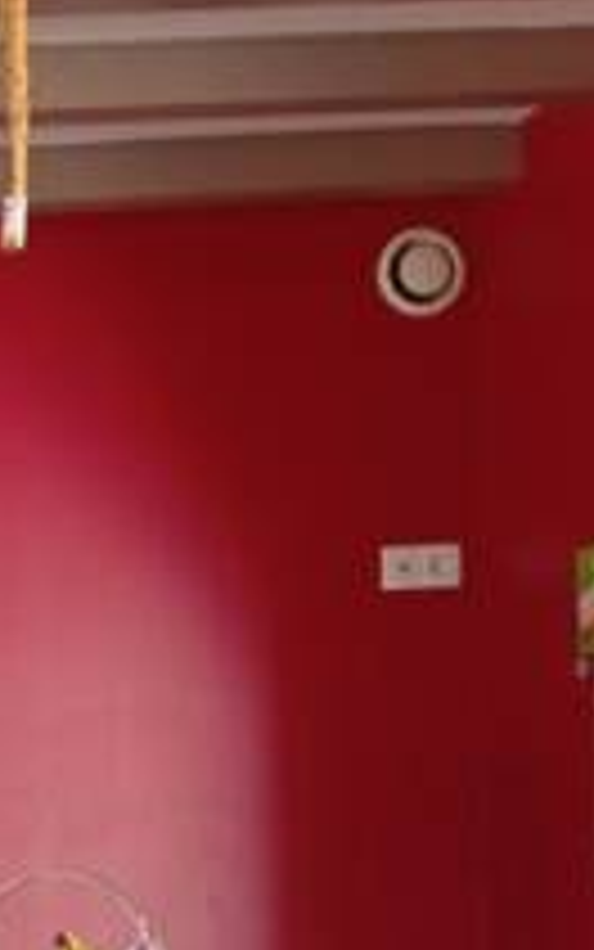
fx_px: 2692
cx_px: -621
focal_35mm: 104
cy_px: 1112
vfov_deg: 19.0
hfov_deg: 11.3
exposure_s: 1/20
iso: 799
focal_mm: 3.98
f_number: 1.8
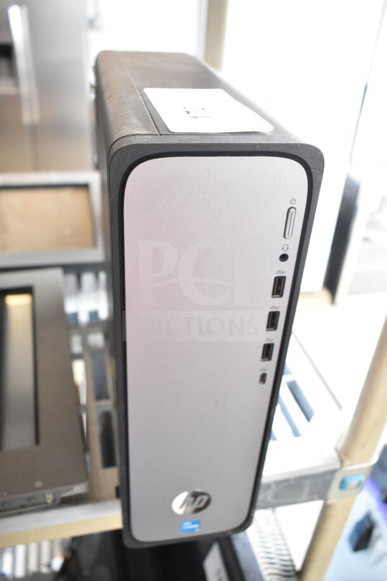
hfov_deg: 41.7
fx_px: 508
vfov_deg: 59.5
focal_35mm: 32
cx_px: 194
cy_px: 290
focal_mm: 21
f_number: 5
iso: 1600
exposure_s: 1/100
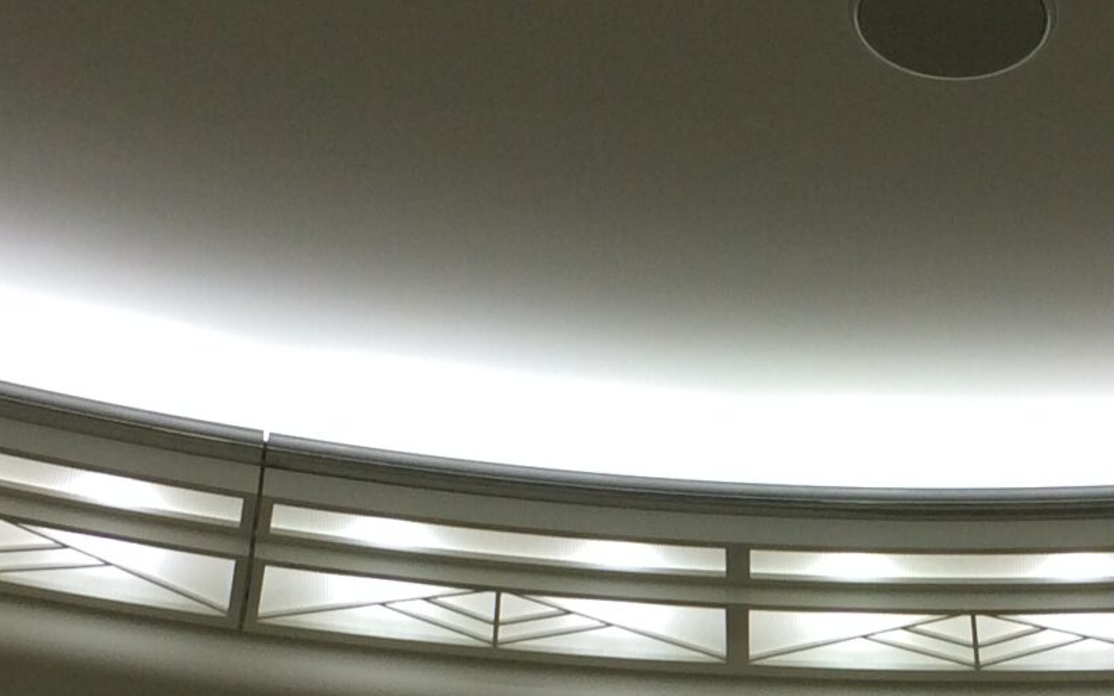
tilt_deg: +18.9
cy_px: 935
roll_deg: -1.3
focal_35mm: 99
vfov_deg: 12.7
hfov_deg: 20.6
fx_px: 3006
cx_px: 1003
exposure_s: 1/120
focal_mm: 4.15
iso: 64
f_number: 2.2
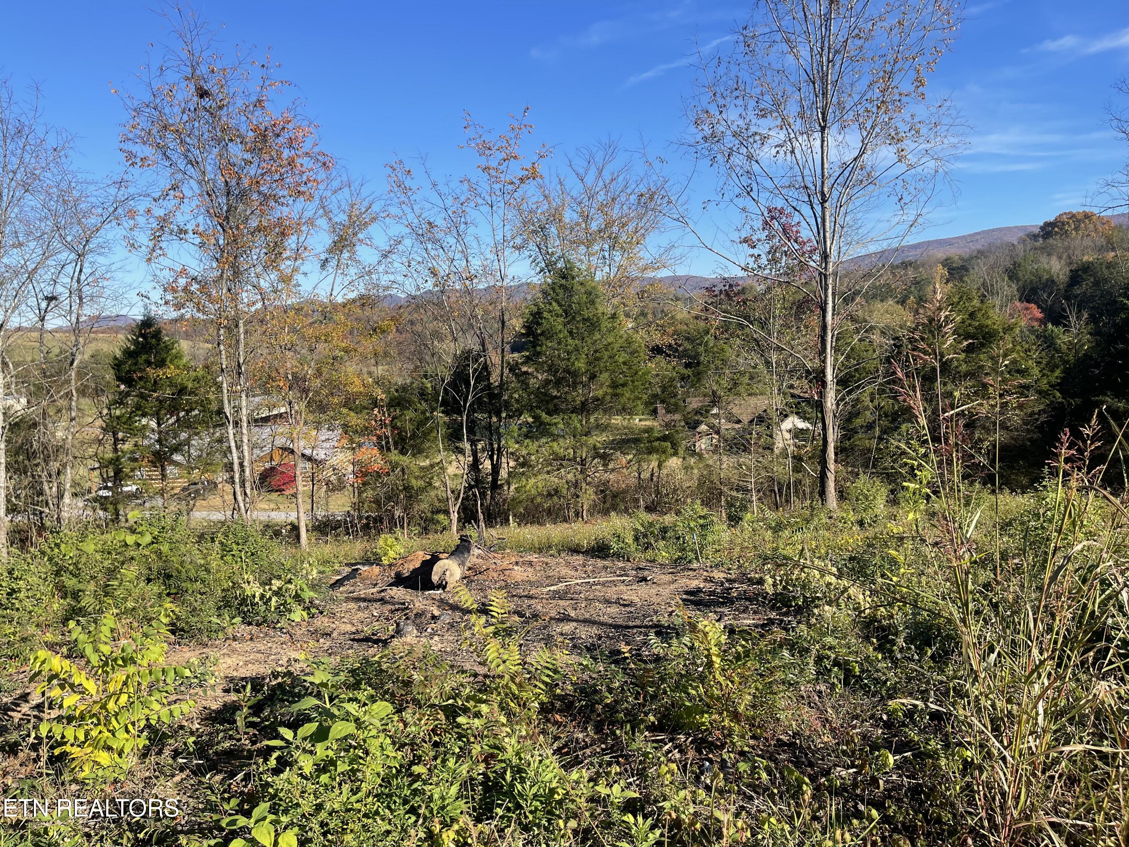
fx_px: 815
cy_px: 424
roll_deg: +2.1
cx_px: 564
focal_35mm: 25
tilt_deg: -7.6
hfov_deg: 69.4
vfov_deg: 54.9
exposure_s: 1/2247
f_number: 1.6
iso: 32
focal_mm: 5.1
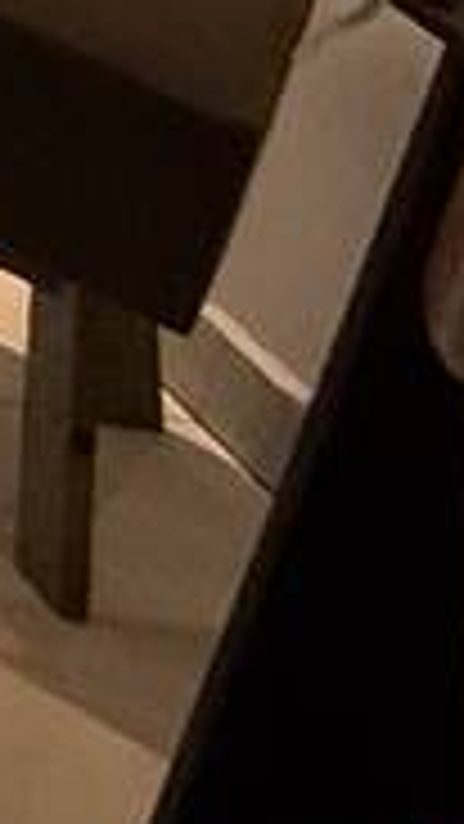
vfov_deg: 13.3
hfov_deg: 5.3
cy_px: -1148
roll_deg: -2.2
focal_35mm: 120
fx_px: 2624
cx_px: -2293
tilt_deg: -13.8
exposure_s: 1/120
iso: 320
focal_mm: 2.22
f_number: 2.2
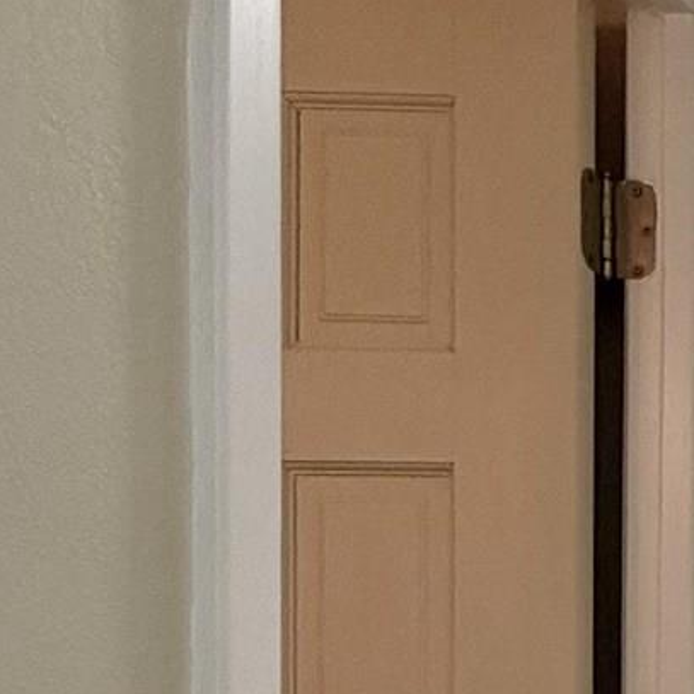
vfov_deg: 22.8
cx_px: 1390
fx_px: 1588
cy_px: 817
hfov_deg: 17.5
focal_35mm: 70
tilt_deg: -0.5
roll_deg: -1.2
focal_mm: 2.22
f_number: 2.2
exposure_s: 1/120
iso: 160
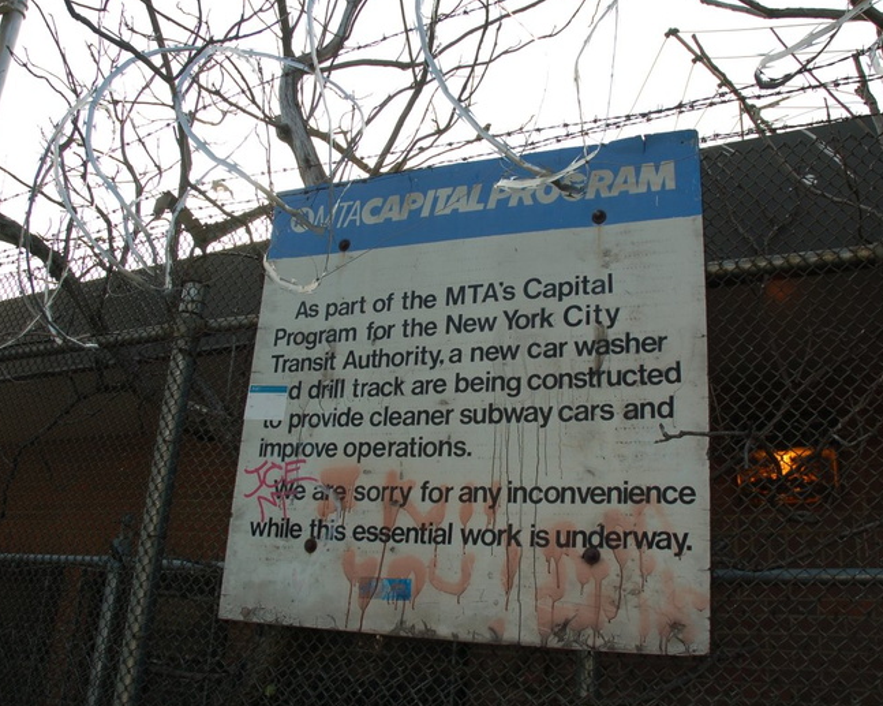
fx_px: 810
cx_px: 471
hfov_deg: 57.2
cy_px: 350
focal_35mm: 31
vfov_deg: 47.1
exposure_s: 1/250
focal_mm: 18
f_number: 8
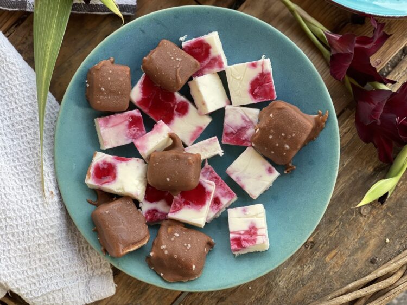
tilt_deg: -87.6
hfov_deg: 30.3
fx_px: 753
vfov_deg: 22.9
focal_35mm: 64
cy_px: 152
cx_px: 204
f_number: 2.2
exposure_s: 1/121
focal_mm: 7.5
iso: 64
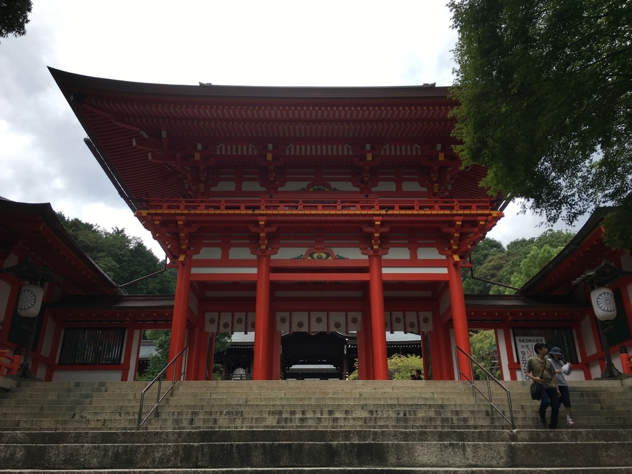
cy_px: 237
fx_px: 529
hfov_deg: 61.7
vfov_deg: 48.2
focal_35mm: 29
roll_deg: +0.3
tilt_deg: +26.0
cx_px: 316
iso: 25
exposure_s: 1/785
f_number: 2.2
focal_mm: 4.15
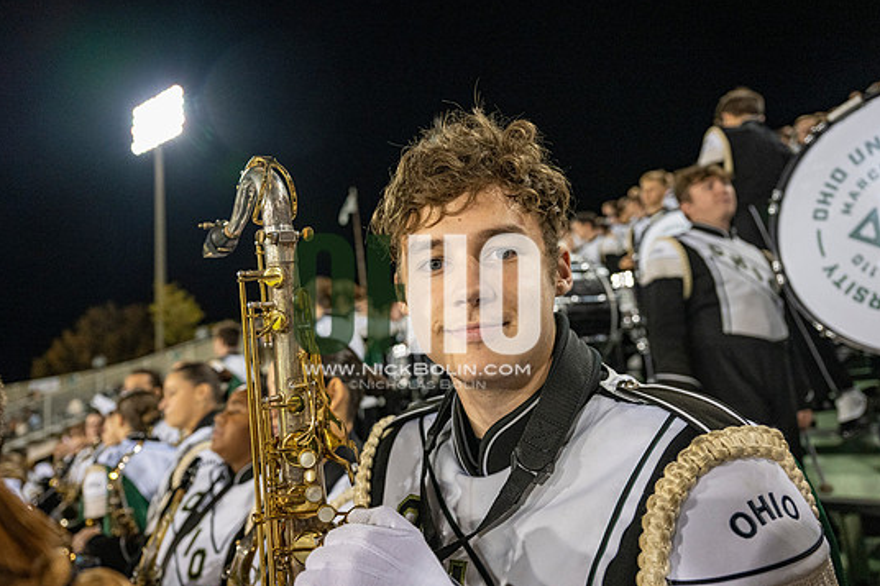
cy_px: 311
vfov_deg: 49.5
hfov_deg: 69.4
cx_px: 417
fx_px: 635
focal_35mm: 26
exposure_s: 1/500
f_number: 3.2
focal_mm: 24
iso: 2000
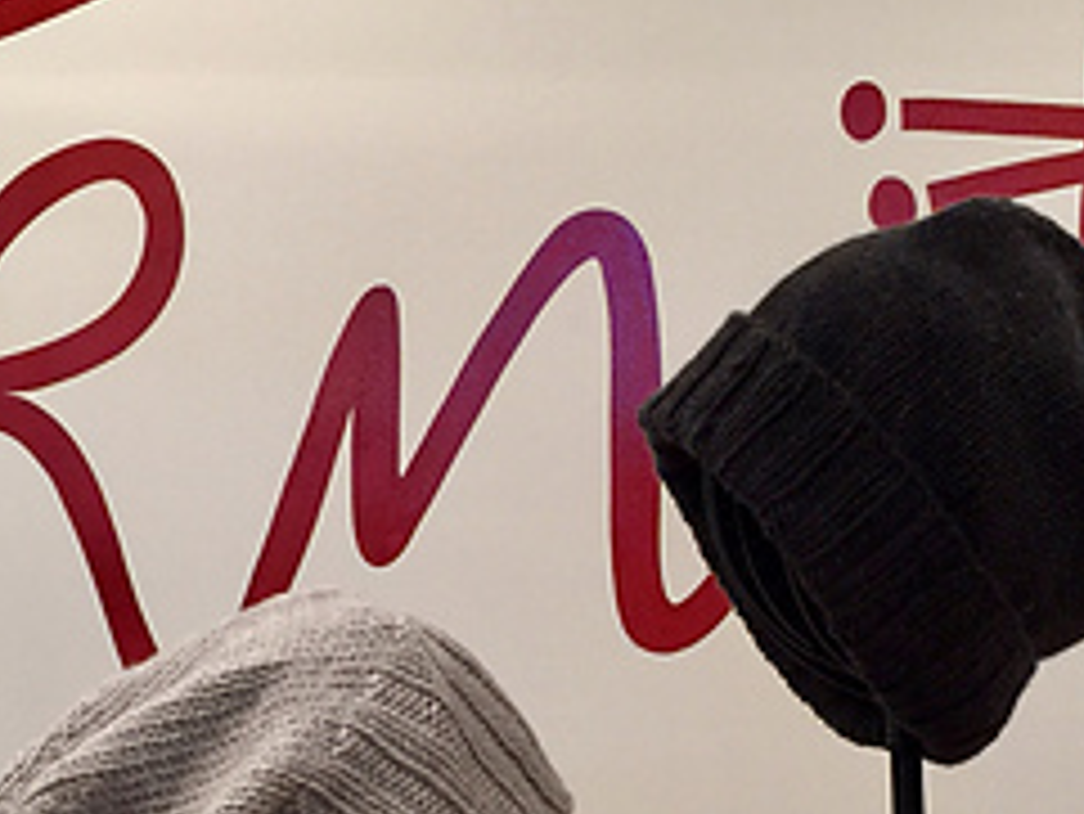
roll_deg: -1.1
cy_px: 747
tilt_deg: -7.3
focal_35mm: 77
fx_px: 2412
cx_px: 607
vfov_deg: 18.8
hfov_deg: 25.3
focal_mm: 4.15
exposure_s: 1/15
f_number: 2.2
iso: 64
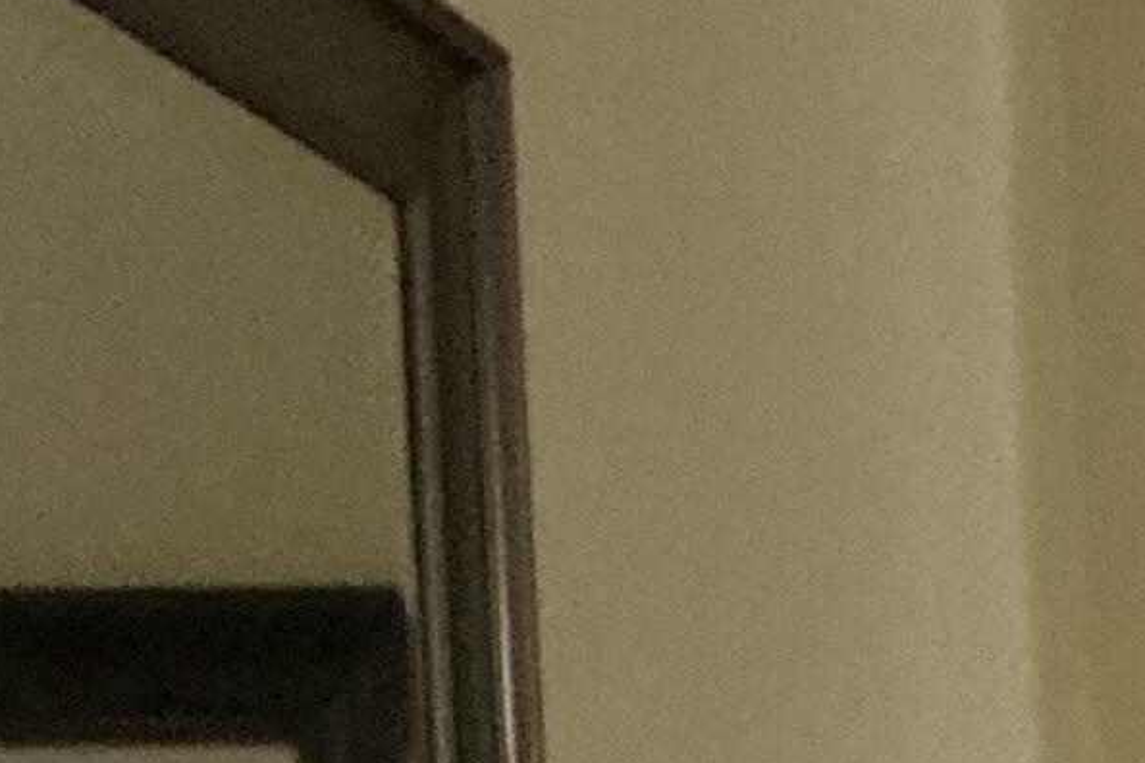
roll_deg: +1.5
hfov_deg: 11.6
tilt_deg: -7.2
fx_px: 4675
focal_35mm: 147
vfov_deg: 8.5
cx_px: 2697
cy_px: 1859
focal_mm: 3
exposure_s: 1/30
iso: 400
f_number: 1.8
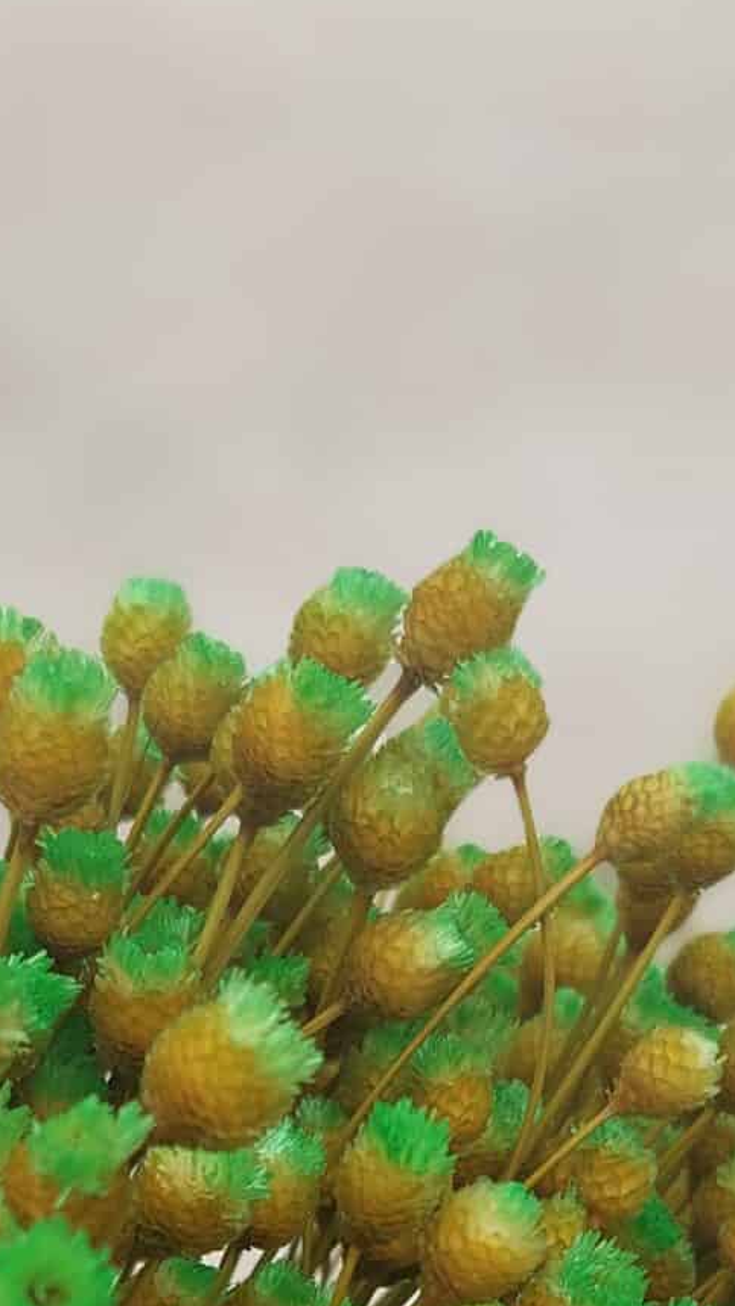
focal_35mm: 78
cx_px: 352
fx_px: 2701
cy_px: 1443
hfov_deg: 15.5
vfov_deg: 25.2
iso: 40
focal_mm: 5.23
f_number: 1.8
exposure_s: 1/556
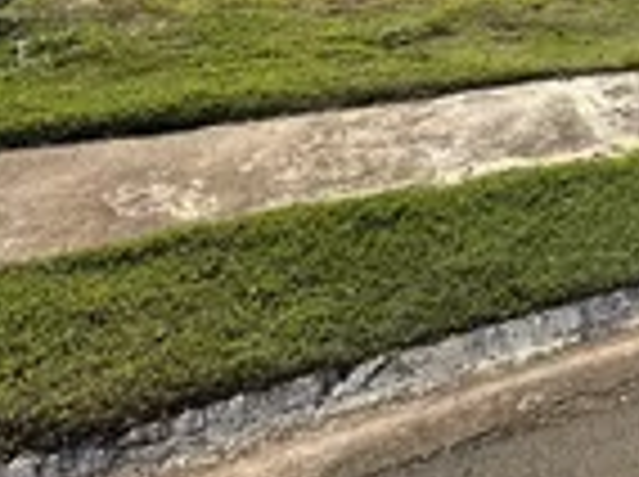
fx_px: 700
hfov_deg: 36.0
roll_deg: -2.4
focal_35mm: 38
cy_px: -155
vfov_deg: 29.6
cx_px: 796
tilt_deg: +2.5
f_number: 2.2
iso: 40
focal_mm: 2.22
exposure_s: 1/2174
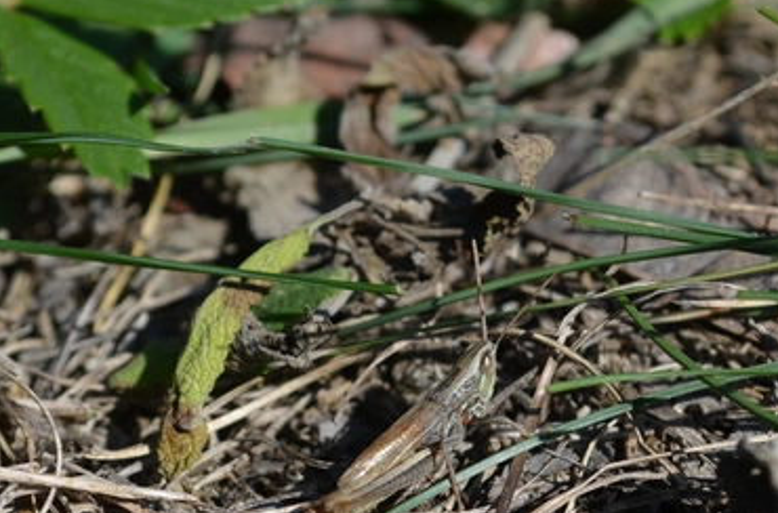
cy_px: 432
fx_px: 3077
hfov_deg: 14.4
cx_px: 418
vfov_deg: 9.5
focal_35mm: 143
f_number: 8
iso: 100
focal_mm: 55
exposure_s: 1/320
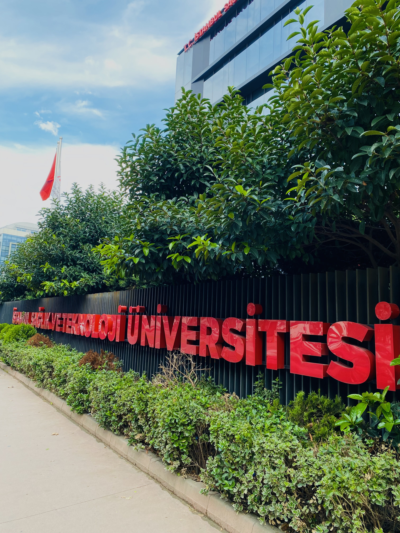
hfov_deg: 53.1
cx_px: 200
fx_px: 401
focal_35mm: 26
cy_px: 266
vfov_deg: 67.3
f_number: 1.8
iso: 32
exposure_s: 1/206
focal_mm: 4.25
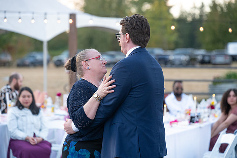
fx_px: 988
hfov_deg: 13.7
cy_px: 79
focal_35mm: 150
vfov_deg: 9.2
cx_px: 118
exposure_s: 1/500
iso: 2000
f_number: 4
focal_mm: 150
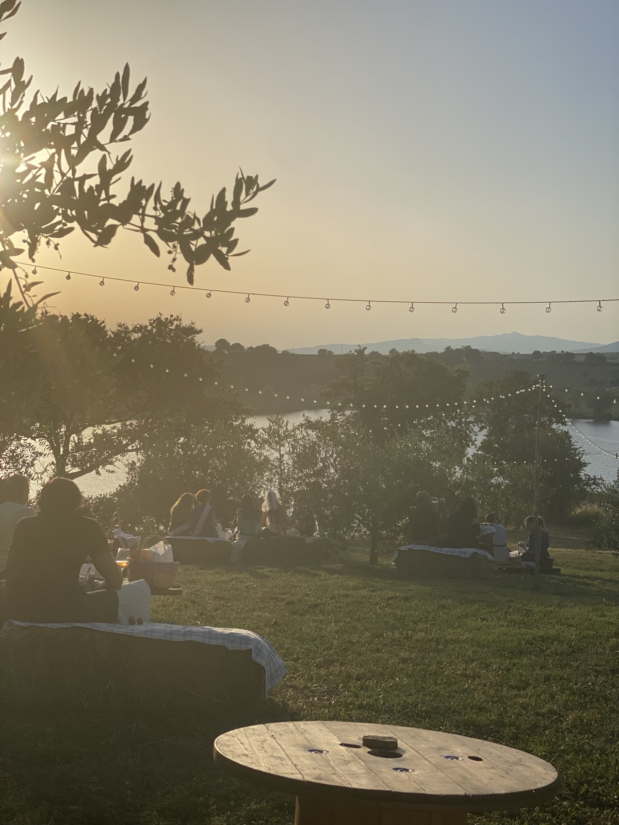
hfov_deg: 28.0
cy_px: 412
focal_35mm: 52
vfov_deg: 36.8
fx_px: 1240
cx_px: 310
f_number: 2
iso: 25
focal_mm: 6
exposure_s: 1/4348
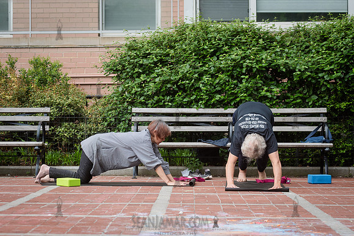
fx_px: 924
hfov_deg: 21.7
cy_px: 124
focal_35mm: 94
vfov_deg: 14.6
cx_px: 200
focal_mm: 80
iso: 400
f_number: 4.5
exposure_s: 1/500
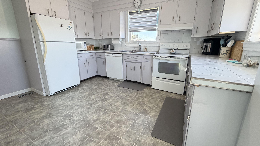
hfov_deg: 99.4
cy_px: 71
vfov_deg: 67.1
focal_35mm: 16
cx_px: 132
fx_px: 110
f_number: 2.2
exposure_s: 1/120
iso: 250
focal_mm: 2.22
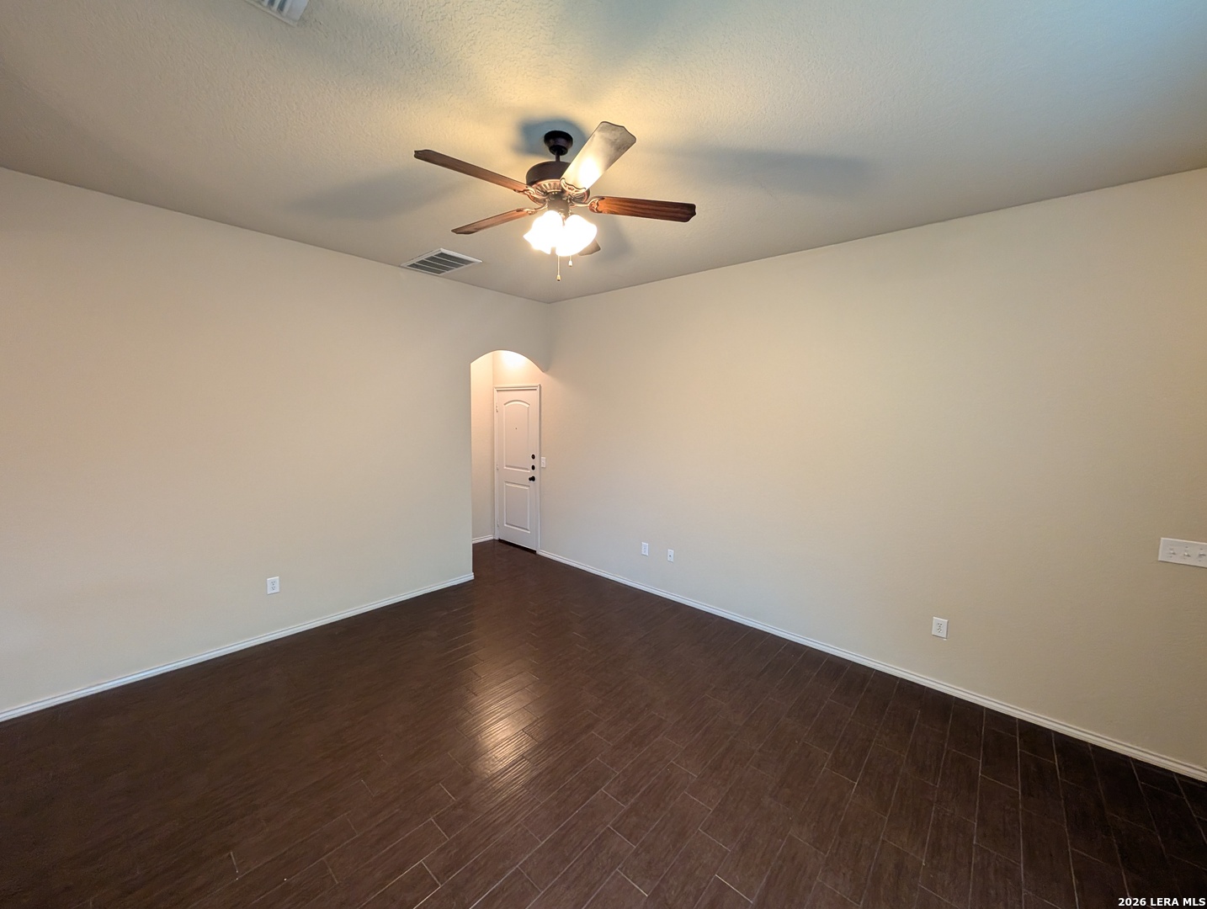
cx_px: 604
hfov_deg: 110.5
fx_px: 419
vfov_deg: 94.7
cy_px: 454
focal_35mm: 12
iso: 246
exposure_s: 1/60
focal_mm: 2.02
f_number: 1.7
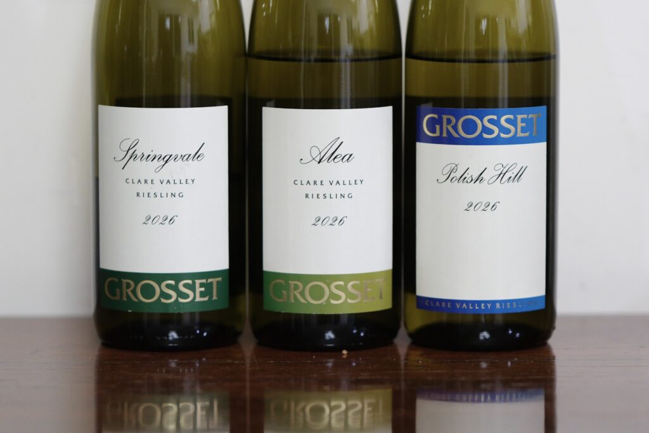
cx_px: 324
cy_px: 216
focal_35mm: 84
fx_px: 1514
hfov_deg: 24.2
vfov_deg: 16.3
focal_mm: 56
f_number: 1.2
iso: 1000
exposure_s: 1/85
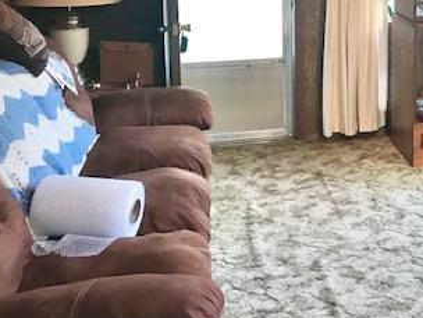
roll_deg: +0.7
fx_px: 721
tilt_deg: -6.5
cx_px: 412
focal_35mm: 59
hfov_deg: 30.6
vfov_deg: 23.8
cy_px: 0
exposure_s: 1/13
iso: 100
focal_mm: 3.99
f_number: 1.8
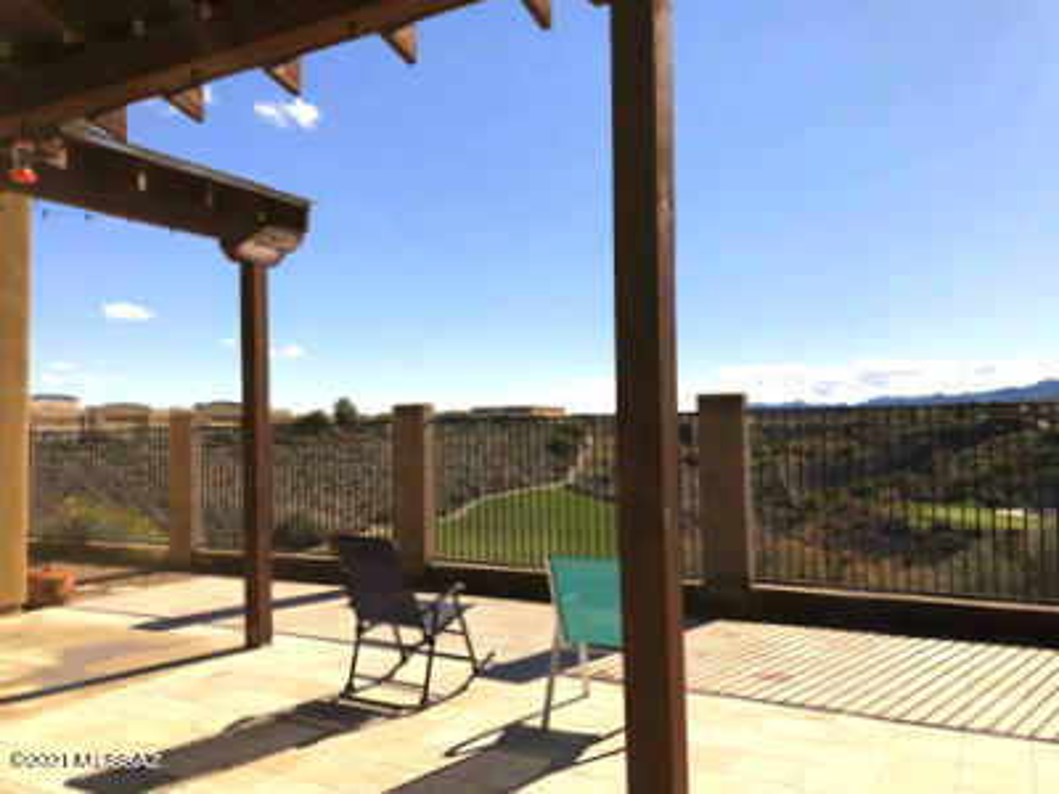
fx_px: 857
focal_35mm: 28
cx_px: 530
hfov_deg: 63.4
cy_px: 397
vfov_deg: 49.7
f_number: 1.8
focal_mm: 3.99
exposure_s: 1/6024
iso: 20
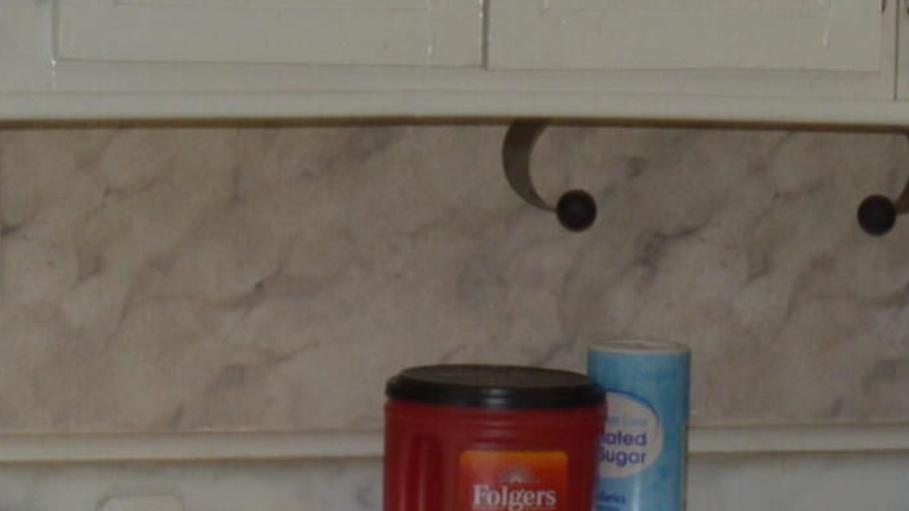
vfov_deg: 5.1
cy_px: 761
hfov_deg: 9.0
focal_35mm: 238
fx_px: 5742
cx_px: 1038
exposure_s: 1/60
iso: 640
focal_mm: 35
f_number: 4.5
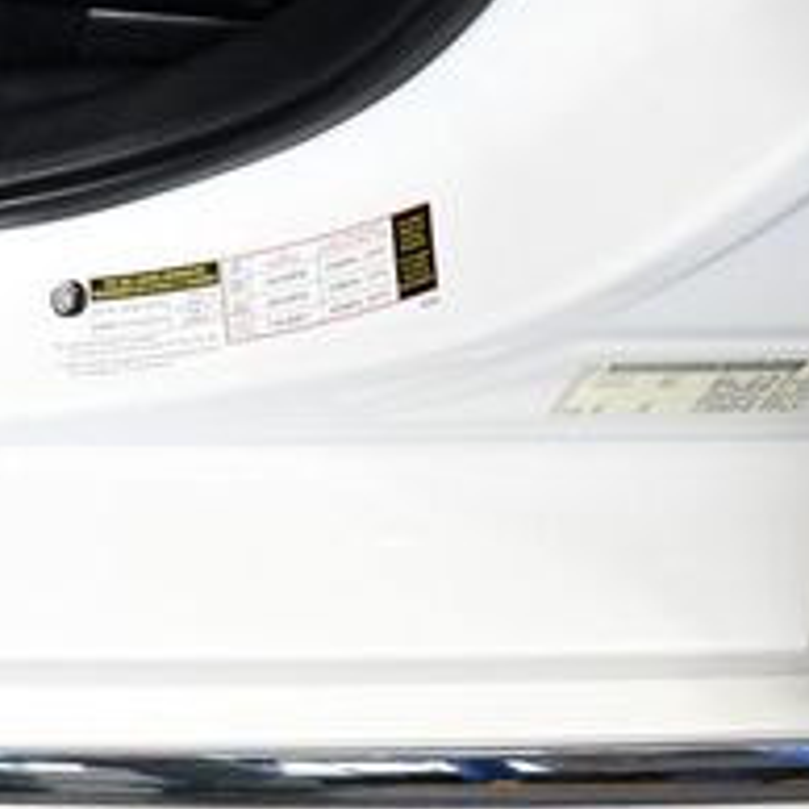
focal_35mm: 101
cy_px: 71
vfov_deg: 17.0
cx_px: -471
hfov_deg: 15.6
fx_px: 2671
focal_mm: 18
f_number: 3.5
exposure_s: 1/125
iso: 1600
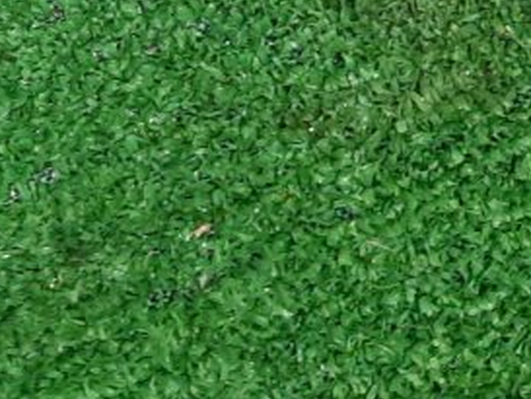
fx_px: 2026
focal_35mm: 132
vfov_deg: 10.0
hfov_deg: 13.5
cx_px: -412
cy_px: -524
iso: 340
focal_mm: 4.6
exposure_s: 1/33
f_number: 2
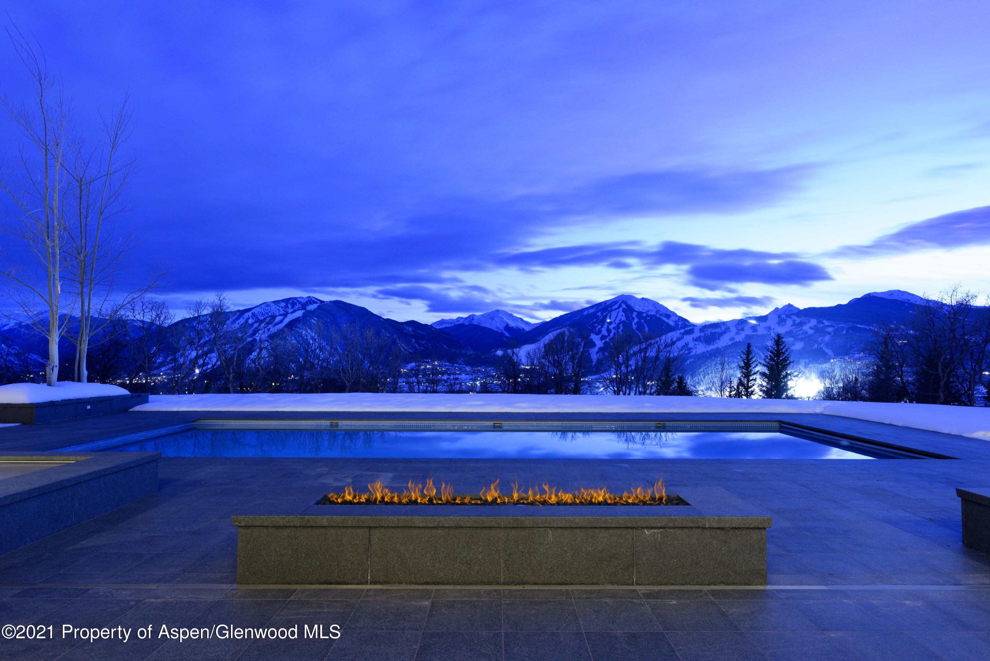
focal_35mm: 22
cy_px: 330
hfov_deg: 78.6
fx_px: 605
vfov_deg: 57.3
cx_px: 495
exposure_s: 15
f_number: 8
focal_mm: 22
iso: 800
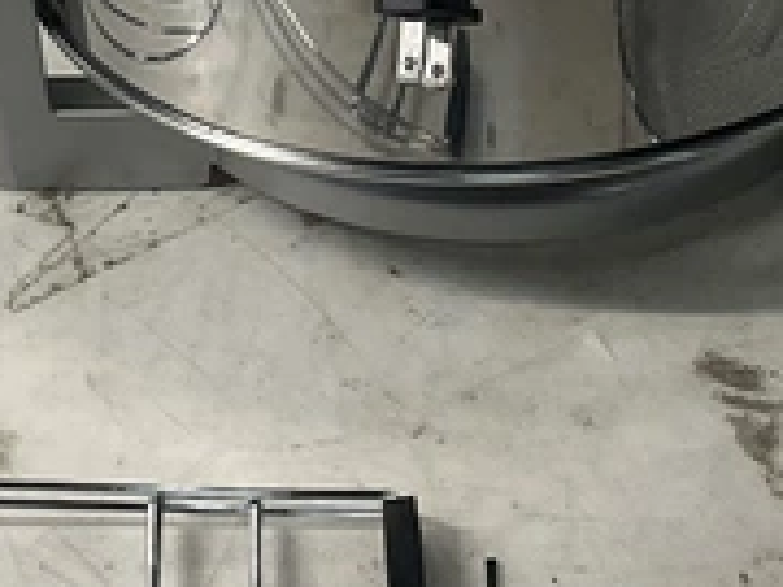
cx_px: 400
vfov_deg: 12.0
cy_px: -141
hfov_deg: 16.3
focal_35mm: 121
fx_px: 2737
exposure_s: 1/60
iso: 50
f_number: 1.8
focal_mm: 3
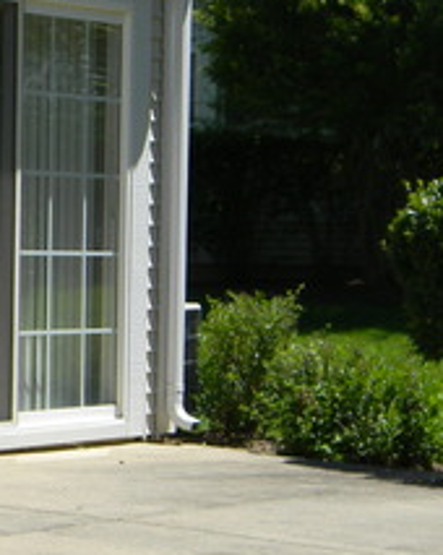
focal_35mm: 138
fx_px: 2265
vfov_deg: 14.0
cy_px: 274
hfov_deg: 11.1
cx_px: -10
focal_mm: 8.6
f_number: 3.9
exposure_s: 1/608
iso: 80
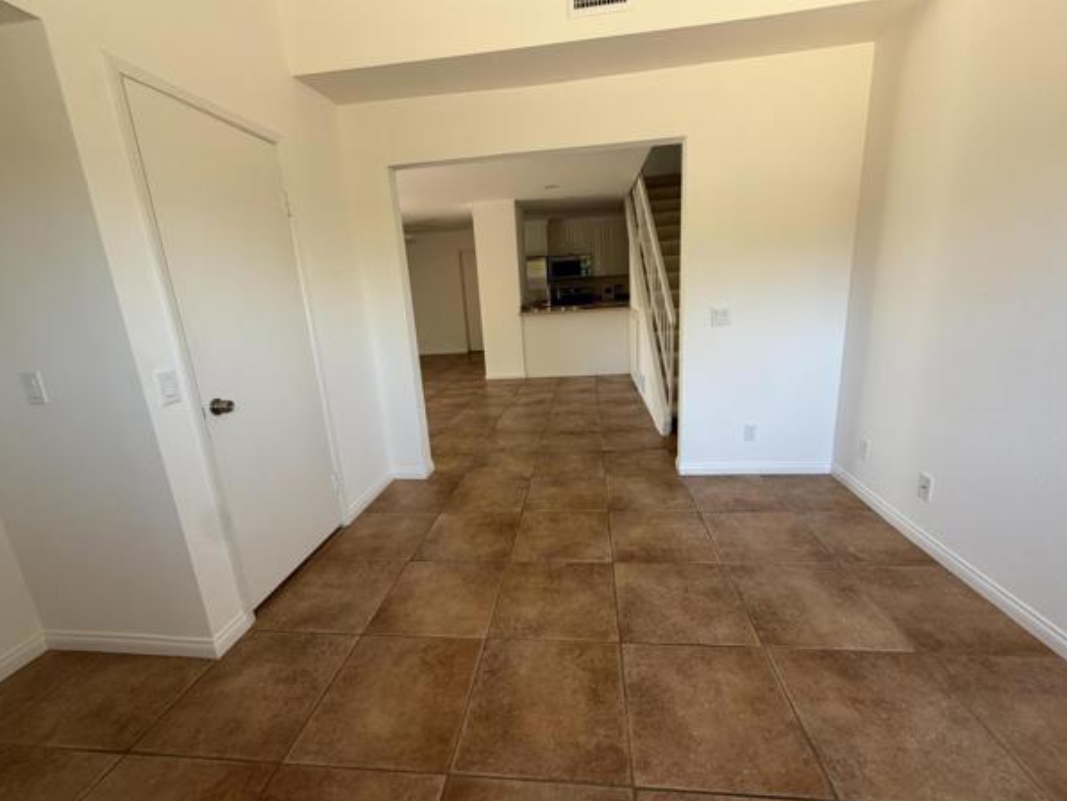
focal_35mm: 15
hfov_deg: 98.2
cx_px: 531
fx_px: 462
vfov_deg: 81.8
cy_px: 399
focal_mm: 2.22
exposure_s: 1/121
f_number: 2.2
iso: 160
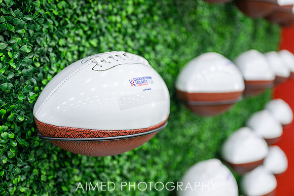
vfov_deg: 33.9
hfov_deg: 49.1
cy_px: 95
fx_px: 322
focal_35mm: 39
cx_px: 152
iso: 1000
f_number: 2.8
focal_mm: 38
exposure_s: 1/200
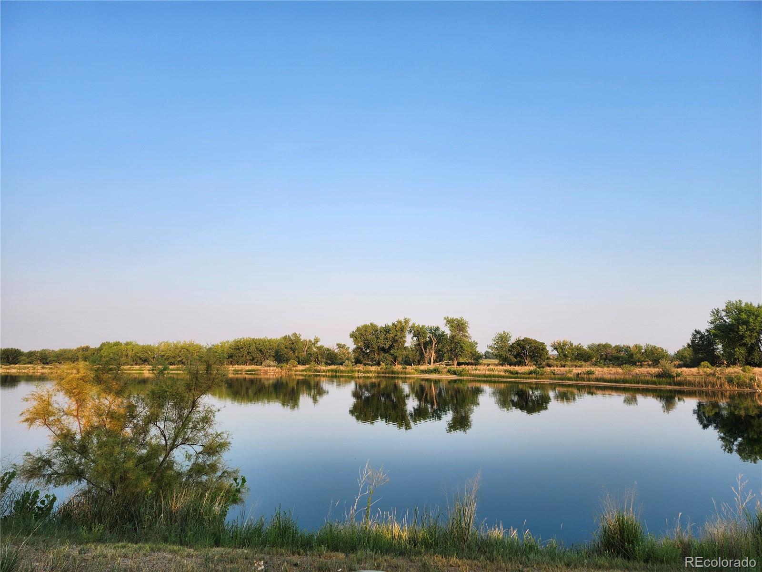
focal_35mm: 23
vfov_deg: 58.9
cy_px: 286
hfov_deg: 73.9
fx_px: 506
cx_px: 381
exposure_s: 1/688
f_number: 1.8
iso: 25
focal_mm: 5.54
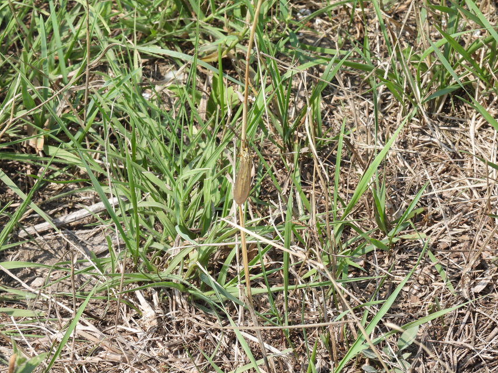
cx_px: 249
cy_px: 187
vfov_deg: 6.2
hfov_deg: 8.2
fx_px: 3466
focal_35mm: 241
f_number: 6.3
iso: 100
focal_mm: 42.8
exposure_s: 1/250
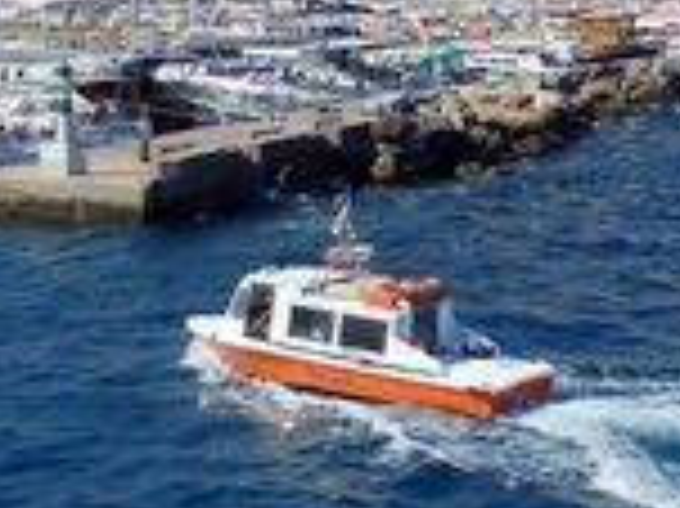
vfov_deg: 15.5
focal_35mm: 93
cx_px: 464
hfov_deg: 21.0
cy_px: -34
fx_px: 1825
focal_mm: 5
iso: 125
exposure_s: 1/160
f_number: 11
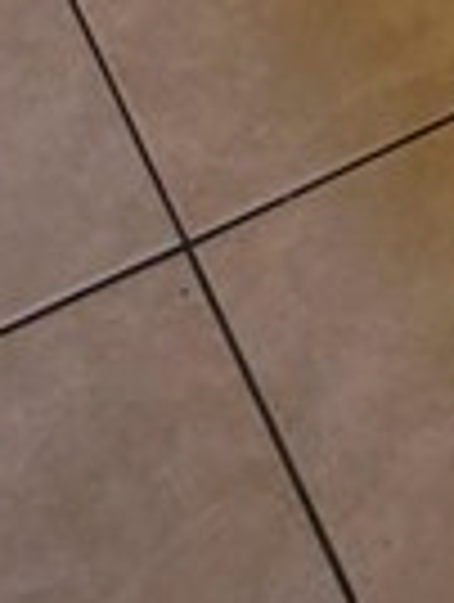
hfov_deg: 15.0
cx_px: 162
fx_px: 1726
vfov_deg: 9.2
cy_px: -1584
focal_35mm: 99
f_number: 1.9
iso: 125
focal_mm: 2.2
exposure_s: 1/120
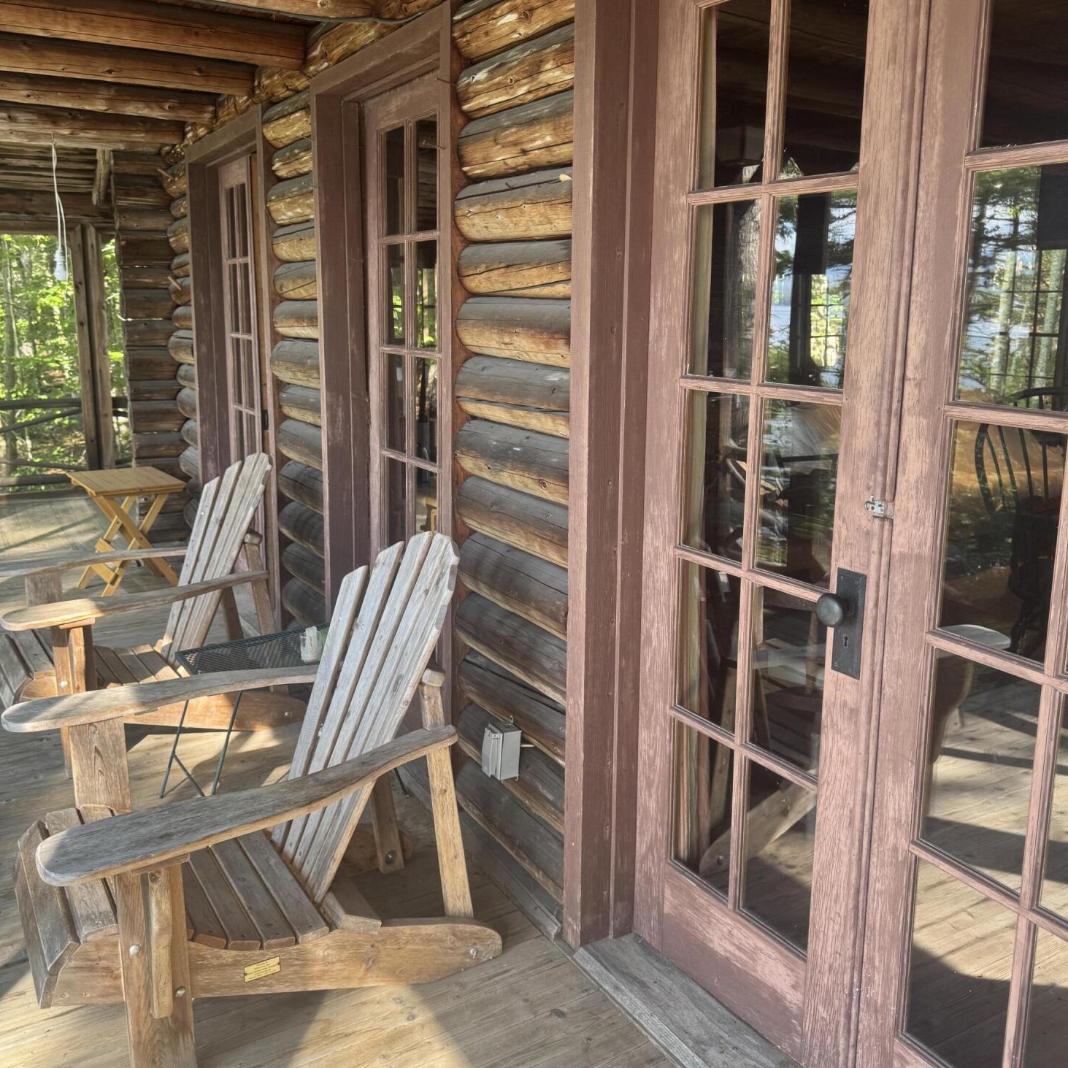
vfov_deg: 55.6
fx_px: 1012
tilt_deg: -9.6
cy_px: 502
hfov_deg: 55.6
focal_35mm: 29
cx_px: 545
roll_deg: -0.7
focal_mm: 6.76
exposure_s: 1/121
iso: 100
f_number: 1.78
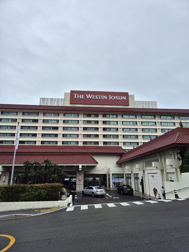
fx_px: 167
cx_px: 94
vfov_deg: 73.9
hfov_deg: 58.9
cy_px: 126
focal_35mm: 23
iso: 25
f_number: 1.8
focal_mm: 5.4
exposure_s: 1/1304
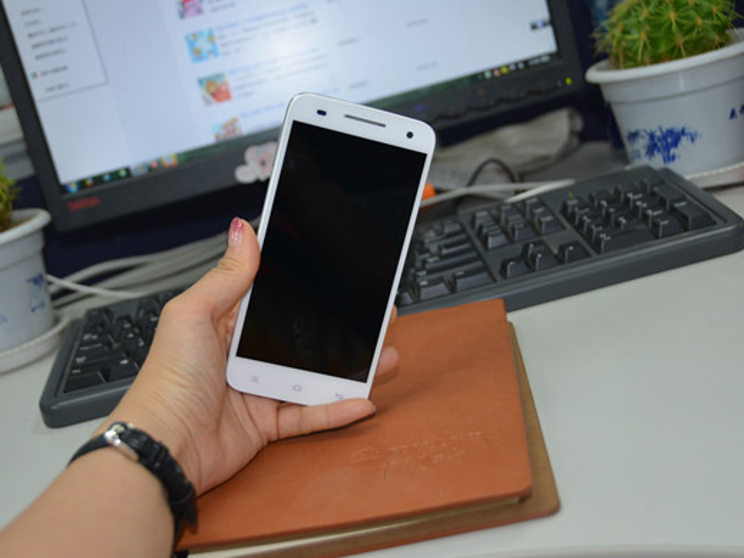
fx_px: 1108
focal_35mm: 52
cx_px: 341
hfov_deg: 37.1
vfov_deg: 28.3
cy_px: 276
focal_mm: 31
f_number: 4
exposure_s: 1/80
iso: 400
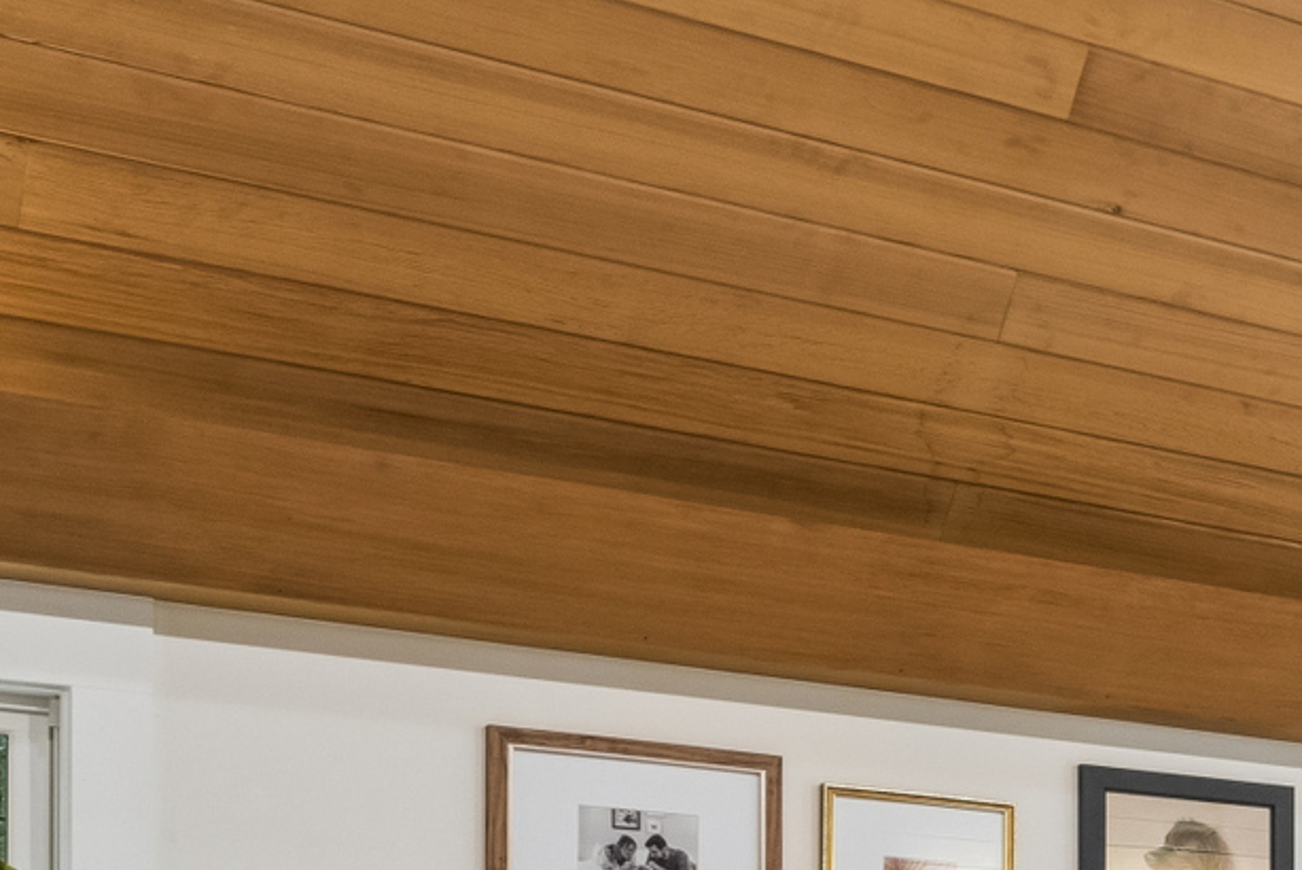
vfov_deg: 16.2
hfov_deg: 18.9
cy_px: 1173
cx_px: 2409
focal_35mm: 80
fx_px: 2876
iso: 400
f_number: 13
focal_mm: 15.9
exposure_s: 1/3.33
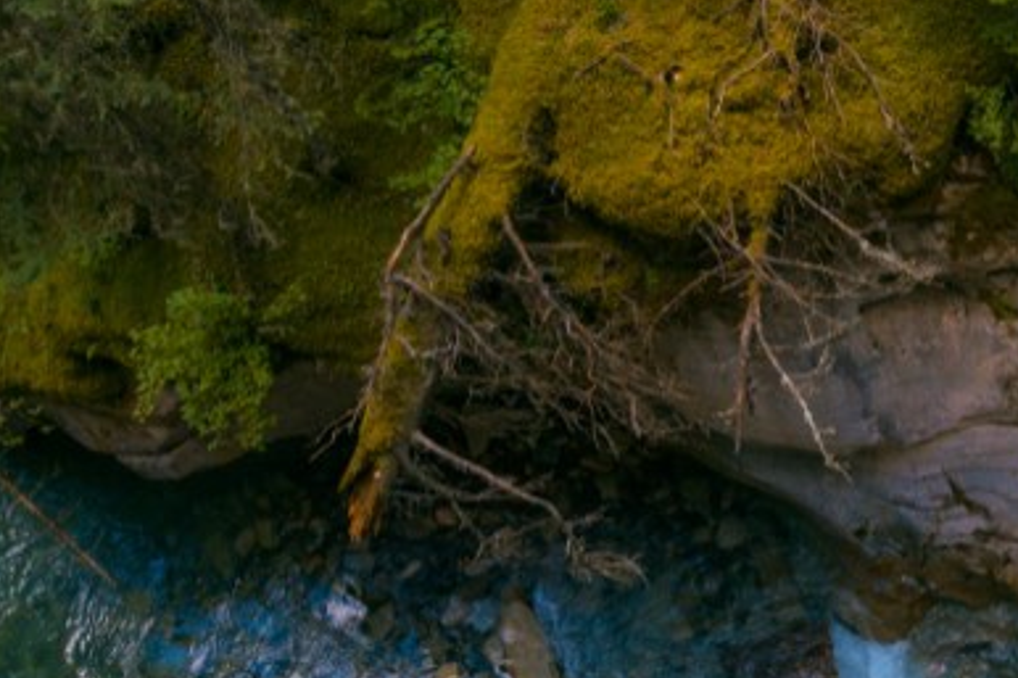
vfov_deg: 37.8
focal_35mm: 35
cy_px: 356
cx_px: 1055
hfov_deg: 44.7
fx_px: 989
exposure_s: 1/80
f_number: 11
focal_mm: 15
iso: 1000
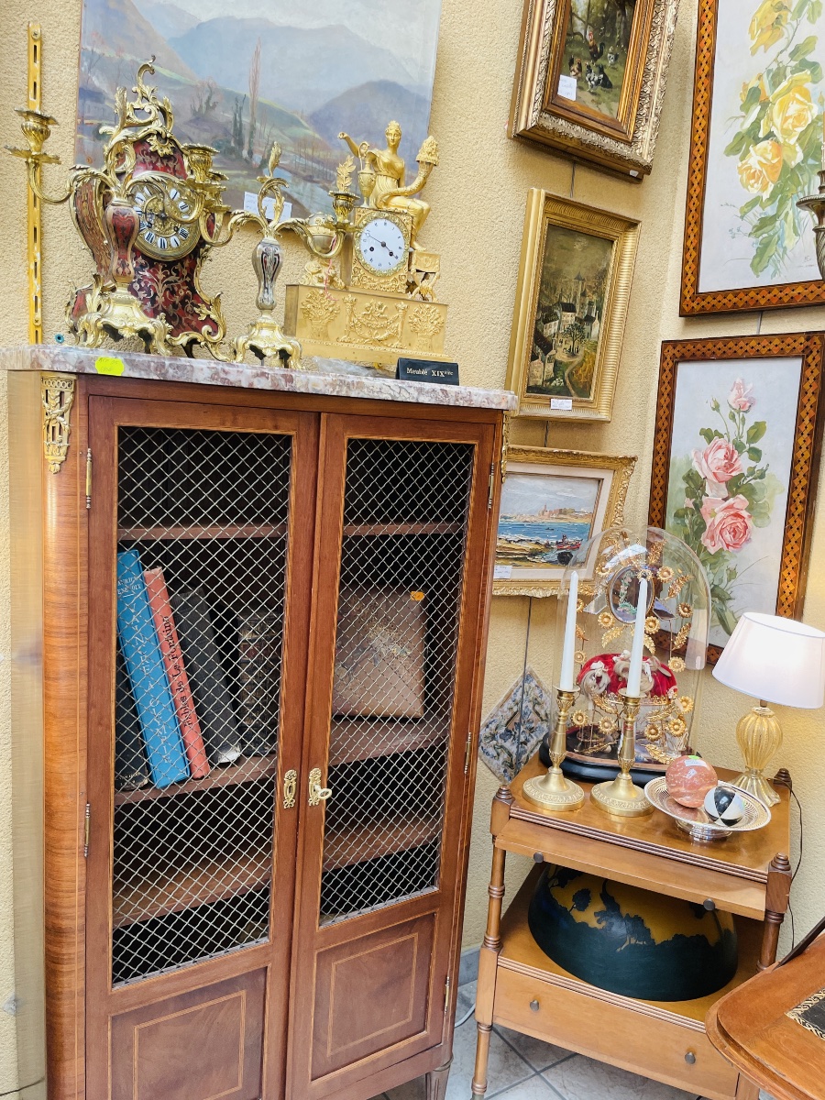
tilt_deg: -9.0
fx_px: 826
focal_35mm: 26
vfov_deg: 67.3
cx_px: 412
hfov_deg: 53.1
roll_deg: -3.5
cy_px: 550
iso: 100
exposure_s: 1/100
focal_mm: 4.2
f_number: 1.6
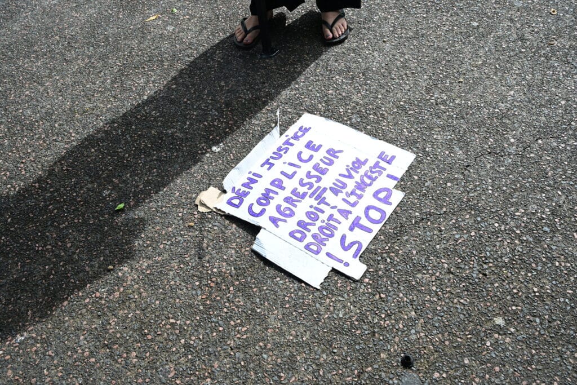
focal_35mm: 34
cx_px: 288
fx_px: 537
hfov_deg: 56.5
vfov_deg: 39.4
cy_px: 192
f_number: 9
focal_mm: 33.5
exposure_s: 1/500
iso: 500
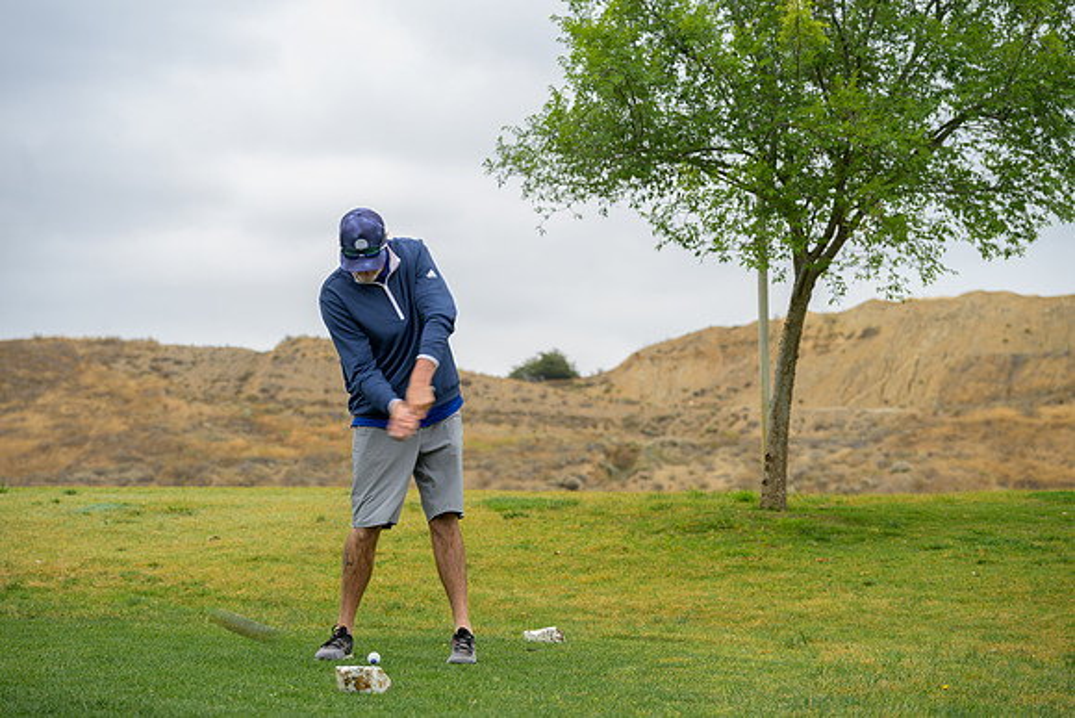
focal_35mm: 73
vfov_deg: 18.7
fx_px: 2180
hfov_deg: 27.7
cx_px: 538
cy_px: 359
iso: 100
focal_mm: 73
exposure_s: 1/200
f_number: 4
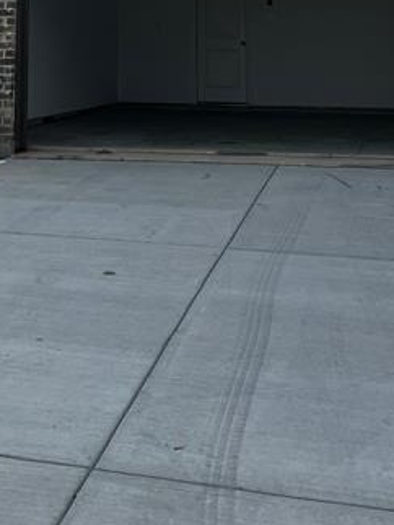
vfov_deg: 28.1
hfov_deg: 23.6
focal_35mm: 62
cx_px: 142
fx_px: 940
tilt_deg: +8.5
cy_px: -68
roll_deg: -0.3
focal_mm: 5.7
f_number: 1.5
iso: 50
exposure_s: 1/4831
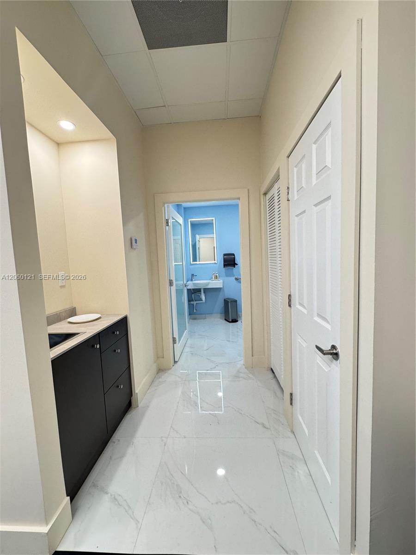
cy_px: 278
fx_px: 224
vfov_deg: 102.1
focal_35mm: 14
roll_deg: +3.2
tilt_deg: -6.1
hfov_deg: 85.7
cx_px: 208
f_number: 2.2
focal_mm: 2.22
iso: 200
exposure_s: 1/60
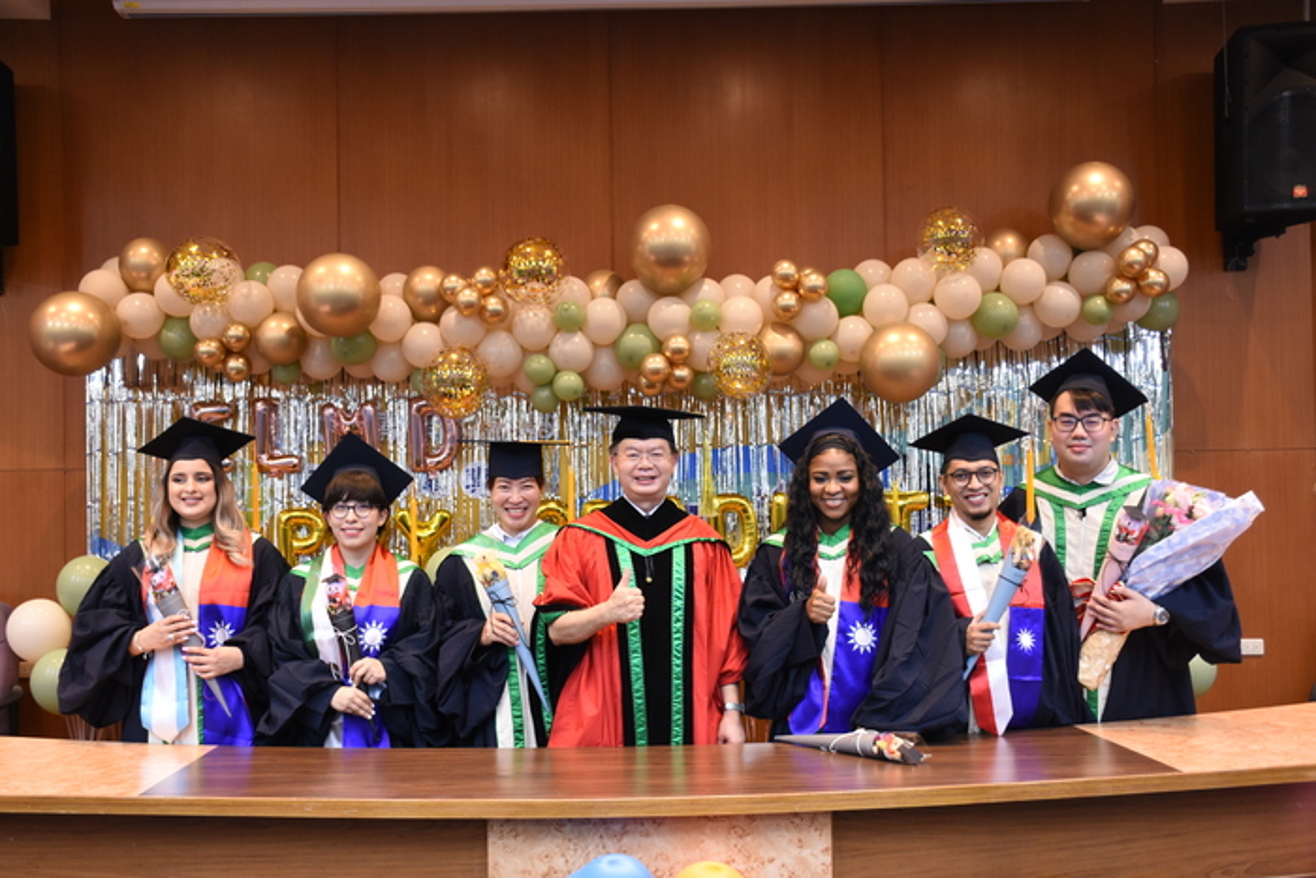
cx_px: 658
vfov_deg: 36.9
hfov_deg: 53.1
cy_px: 439
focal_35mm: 36
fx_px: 1316
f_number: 3.8
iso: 1000
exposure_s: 1/40
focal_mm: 24
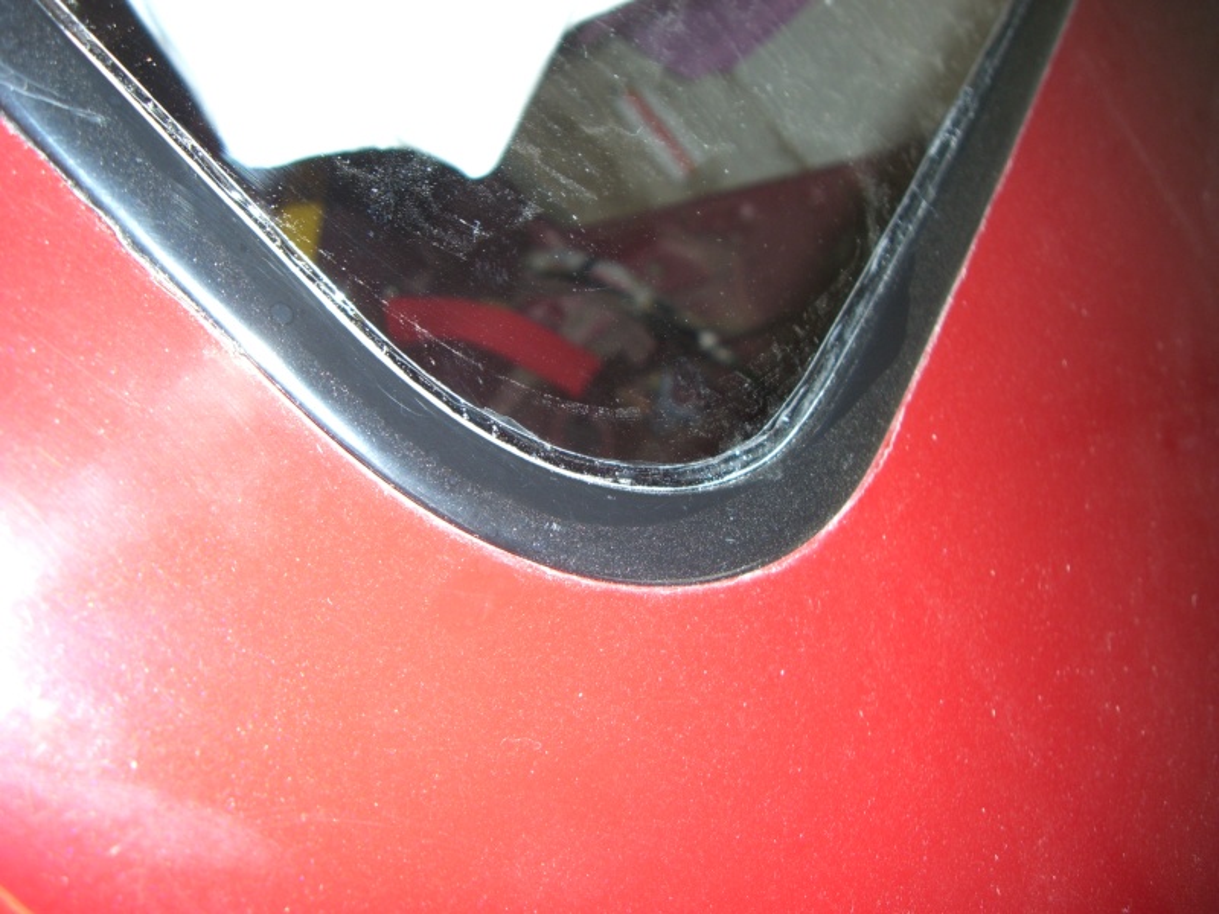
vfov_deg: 37.7
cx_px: 610
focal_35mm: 38
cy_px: 457
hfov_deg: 49.0
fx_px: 1338
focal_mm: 6.2
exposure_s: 1/60
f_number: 2.7
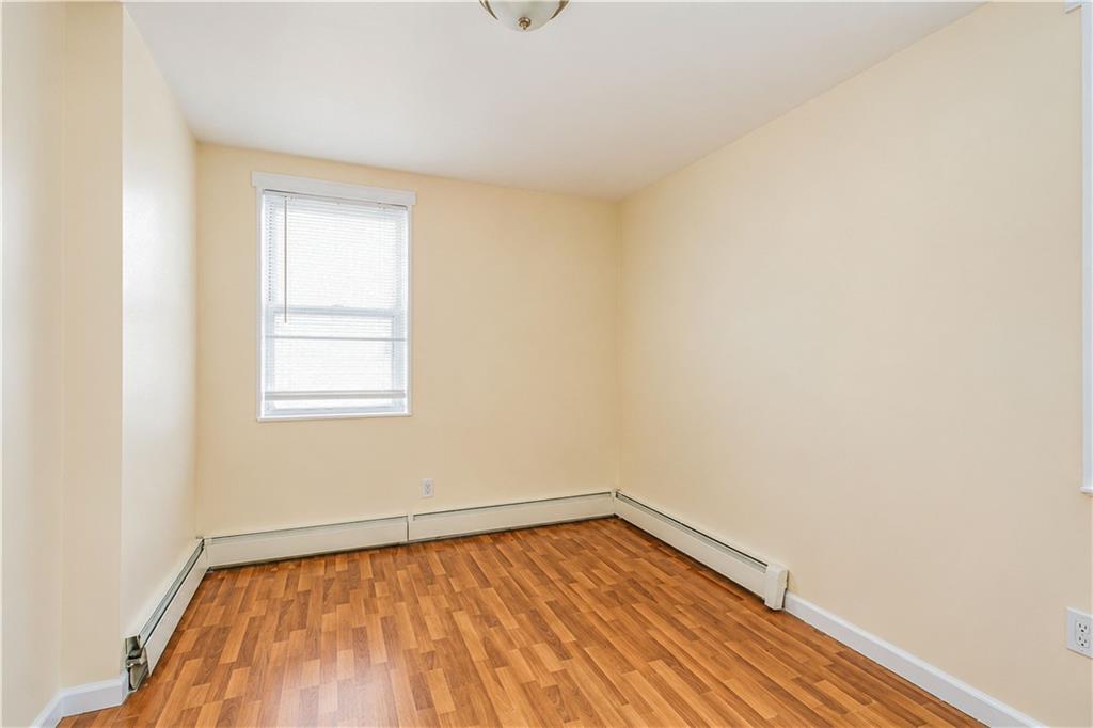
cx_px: 546
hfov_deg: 100.4
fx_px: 455
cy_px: 364
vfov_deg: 77.3
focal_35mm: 15
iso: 1000
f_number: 5
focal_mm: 10
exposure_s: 1/40
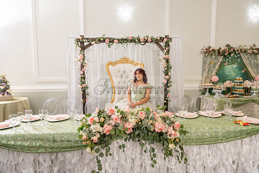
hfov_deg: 73.7
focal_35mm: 24
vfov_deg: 53.2
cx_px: 130
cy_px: 86
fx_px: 173
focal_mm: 24
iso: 500
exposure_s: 1/160
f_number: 4.5
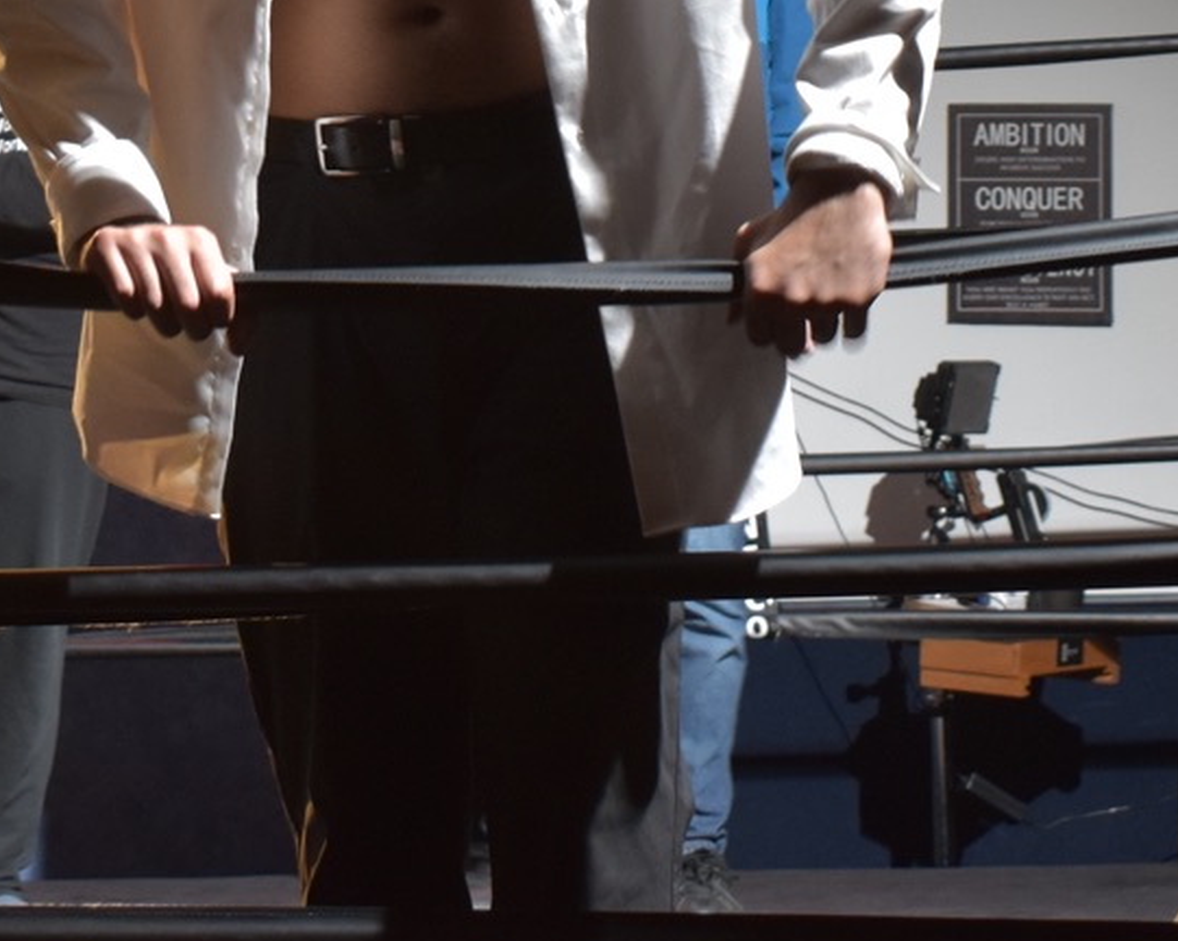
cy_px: -159
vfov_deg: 10.1
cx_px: 525
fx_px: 5226
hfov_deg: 12.9
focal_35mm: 150
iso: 800
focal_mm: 32
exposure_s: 1/25
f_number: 5.6
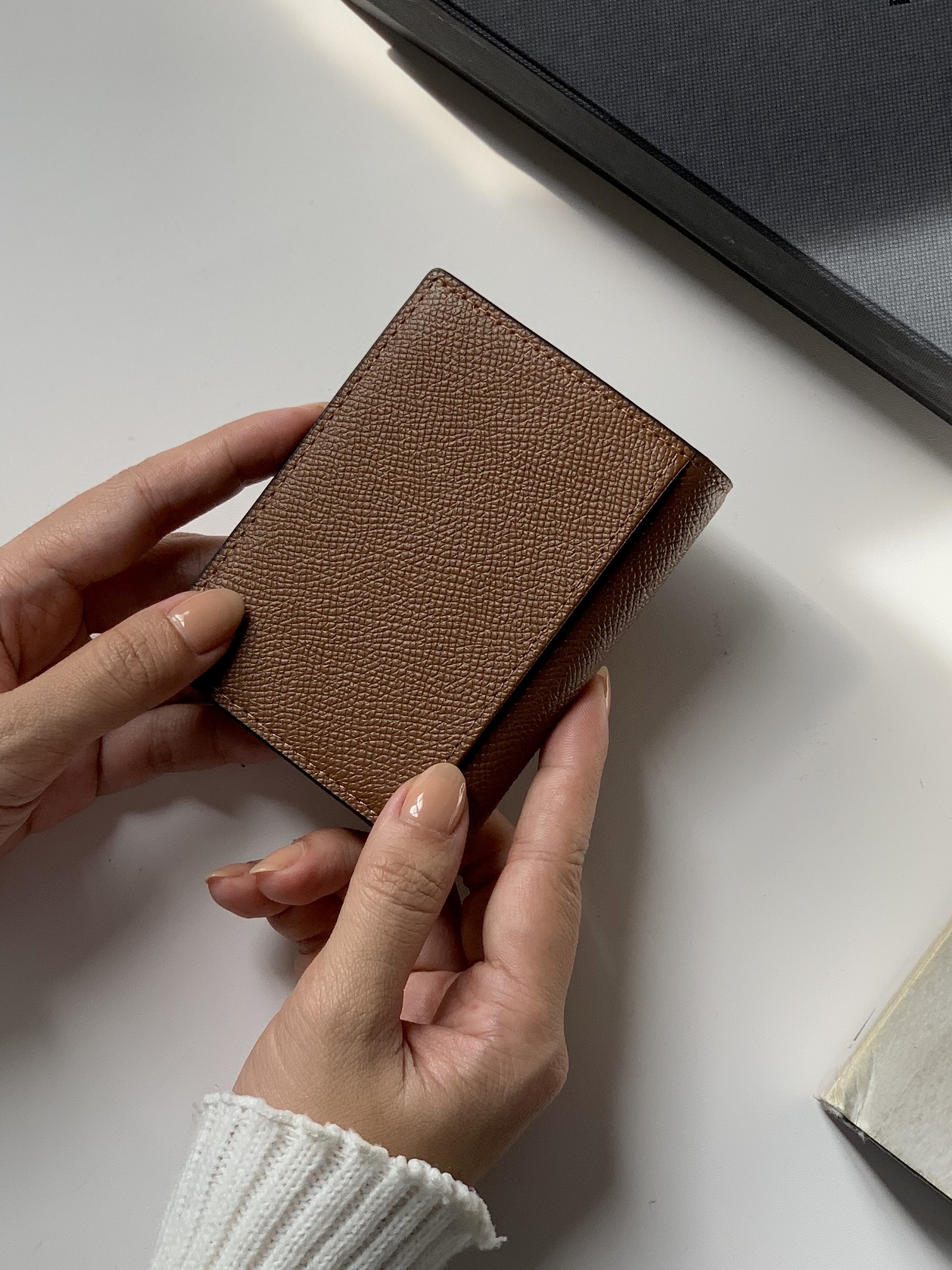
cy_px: 576
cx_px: 457
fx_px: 2677
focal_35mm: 73
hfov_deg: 20.2
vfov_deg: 26.7
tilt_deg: -77.5
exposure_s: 1/122
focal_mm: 6
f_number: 2.4
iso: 32
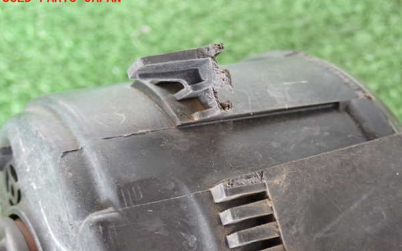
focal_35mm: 66
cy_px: 141
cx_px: 201
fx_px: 723
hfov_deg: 31.1
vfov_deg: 19.7
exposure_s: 1/20
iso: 800
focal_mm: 11.09
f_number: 3.6
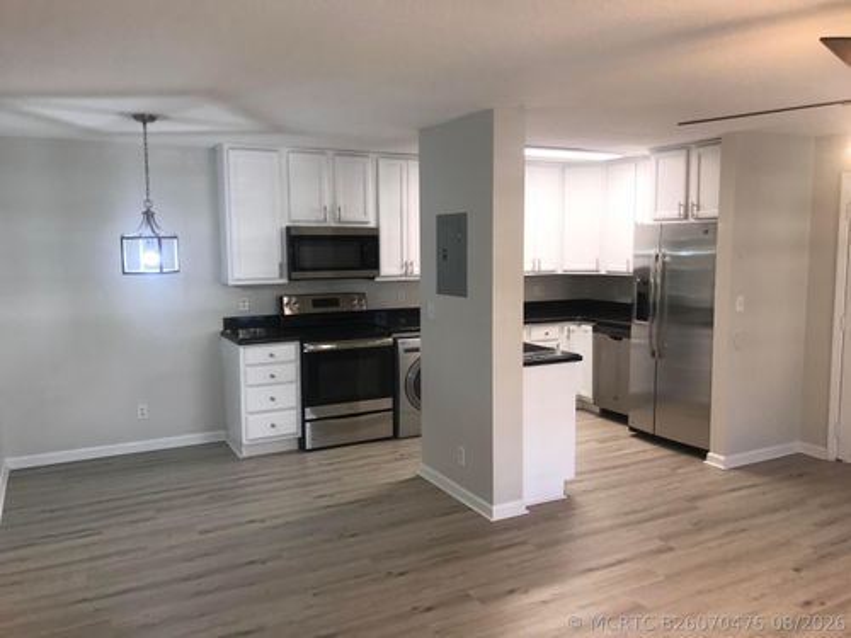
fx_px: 688
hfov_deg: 63.4
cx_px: 426
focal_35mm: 28
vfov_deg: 49.7
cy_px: 319
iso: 20
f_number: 1.8
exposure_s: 1/43
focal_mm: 3.99
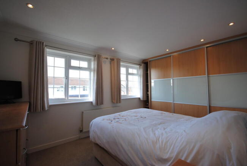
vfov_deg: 77.6
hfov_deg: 100.3
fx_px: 103
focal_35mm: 15
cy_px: 83
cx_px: 124
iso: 200
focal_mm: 10
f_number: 5
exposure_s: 1/80
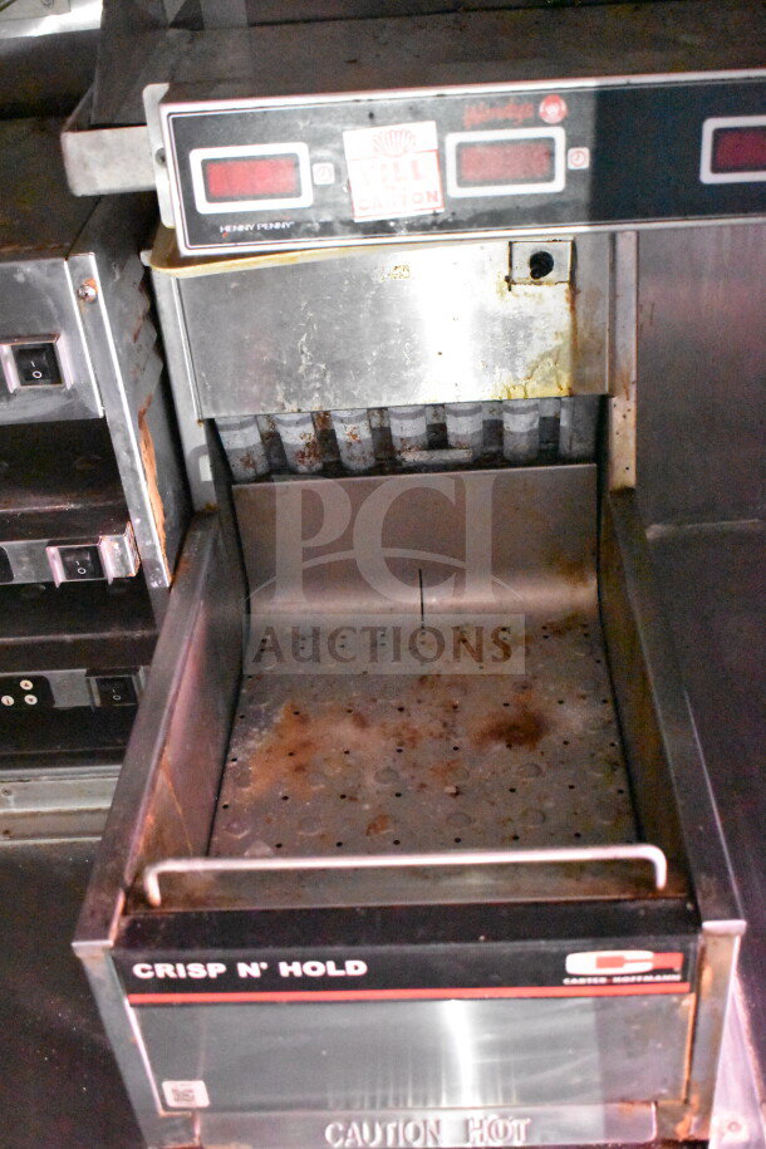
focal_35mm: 39
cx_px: 383
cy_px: 574
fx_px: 1245
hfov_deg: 34.2
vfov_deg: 49.6
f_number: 4
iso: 25600
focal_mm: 26
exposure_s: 1/30
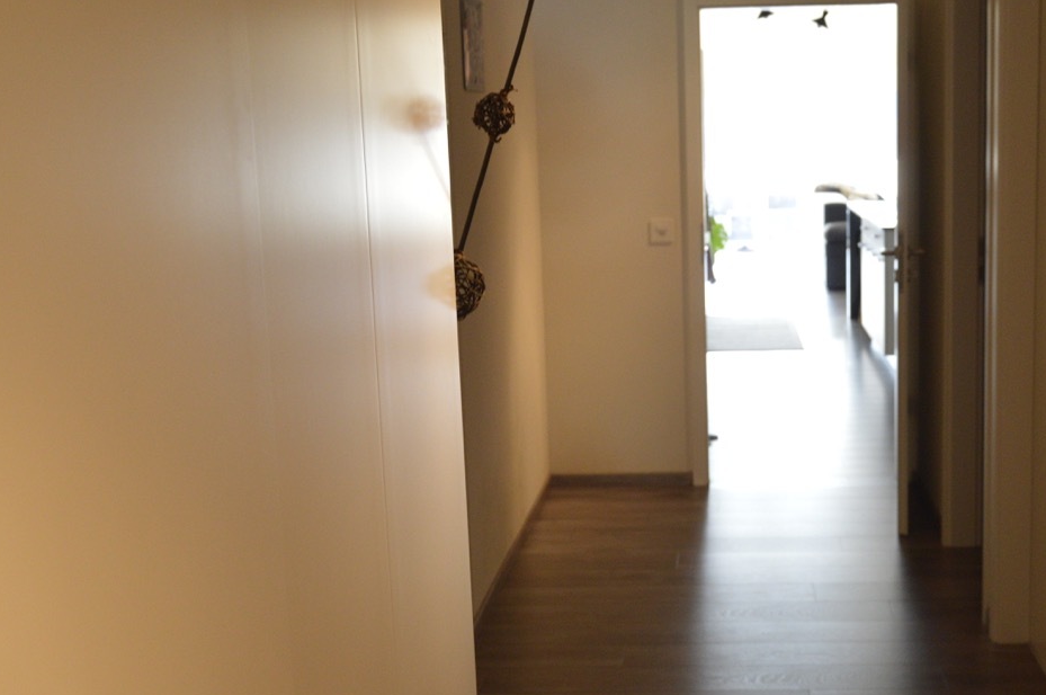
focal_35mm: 52
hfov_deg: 38.1
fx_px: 1500
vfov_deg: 26.1
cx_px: 679
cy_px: 352
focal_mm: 25
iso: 1400
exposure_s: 1/60
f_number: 4
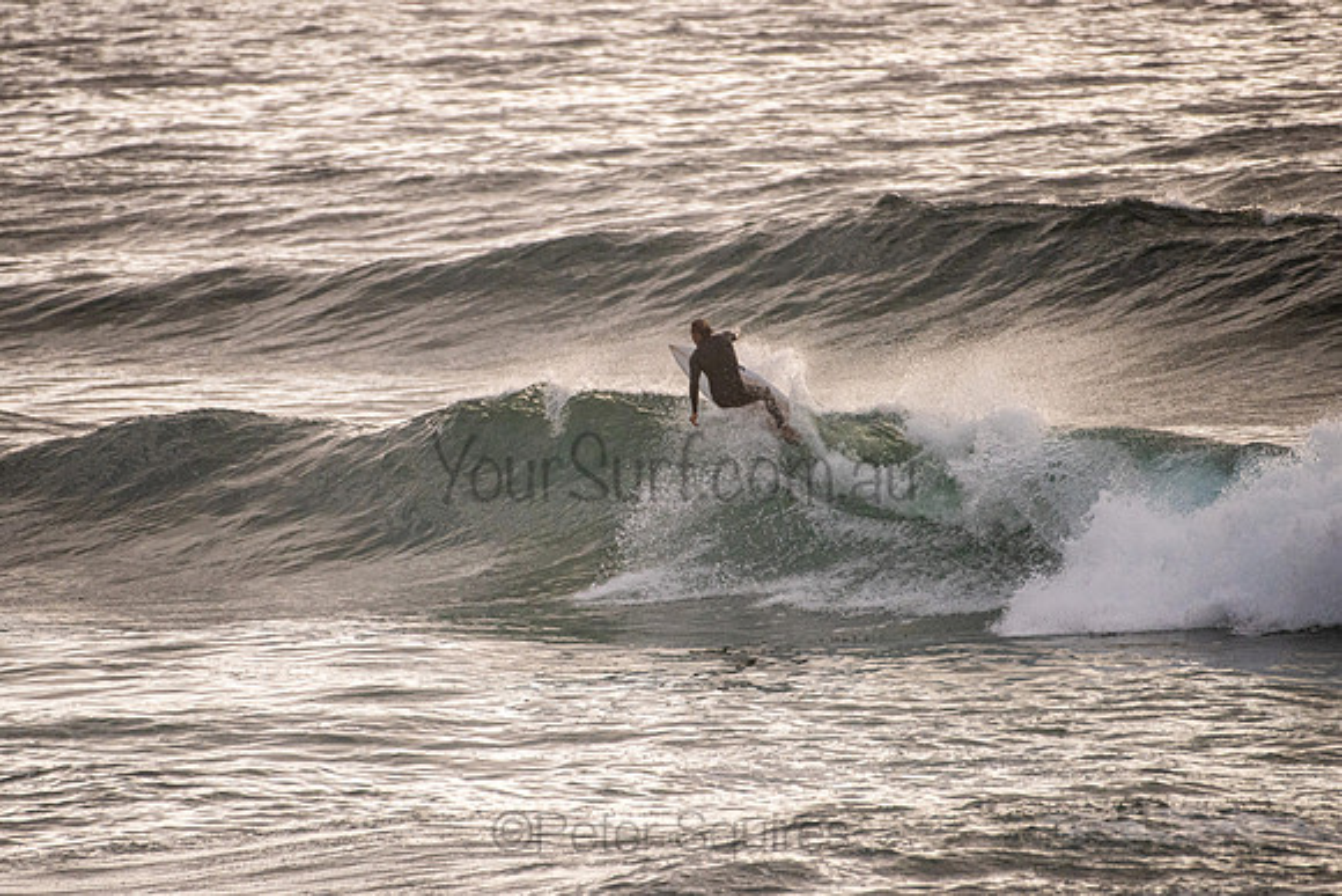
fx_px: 22867
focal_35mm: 613
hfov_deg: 3.4
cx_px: 623
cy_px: 416
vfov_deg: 2.2
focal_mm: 500
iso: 900
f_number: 5.6
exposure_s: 1/2000
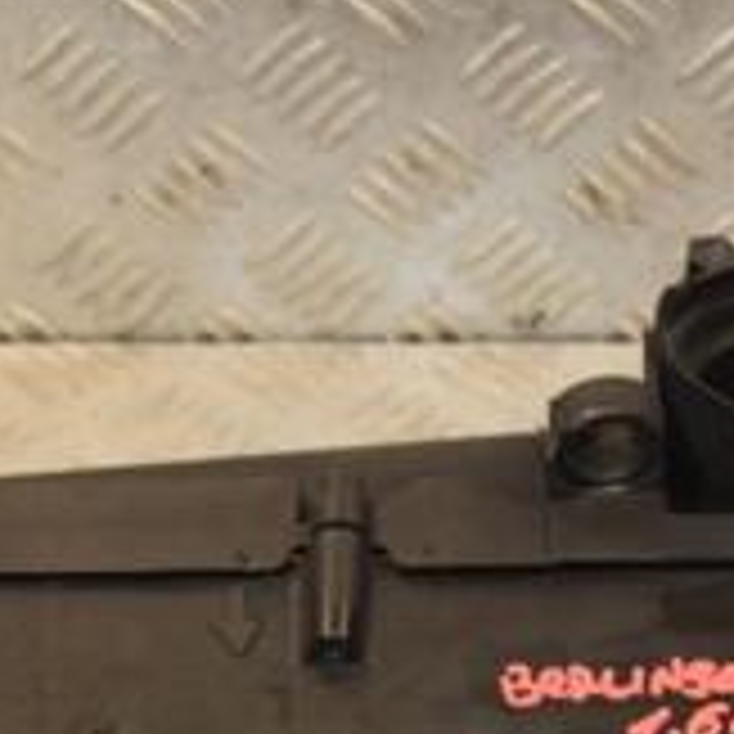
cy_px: 802
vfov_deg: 13.1
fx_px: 3143
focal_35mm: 131
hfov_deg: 13.3
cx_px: 441
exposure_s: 1/160
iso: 800
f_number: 5
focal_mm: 28
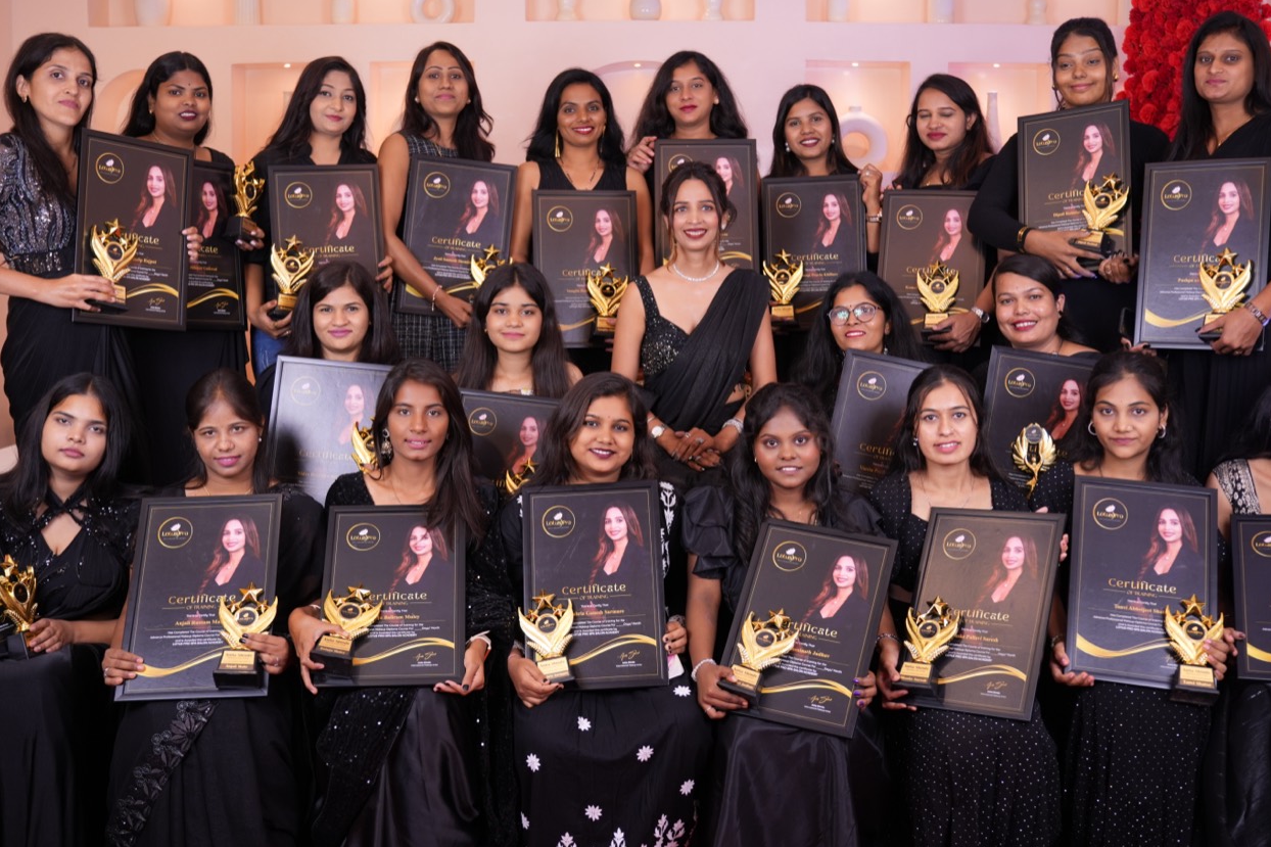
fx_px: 1271
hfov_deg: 53.1
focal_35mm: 36
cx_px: 638
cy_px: 363
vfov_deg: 36.8
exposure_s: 1/160
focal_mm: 28
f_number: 2.8
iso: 320
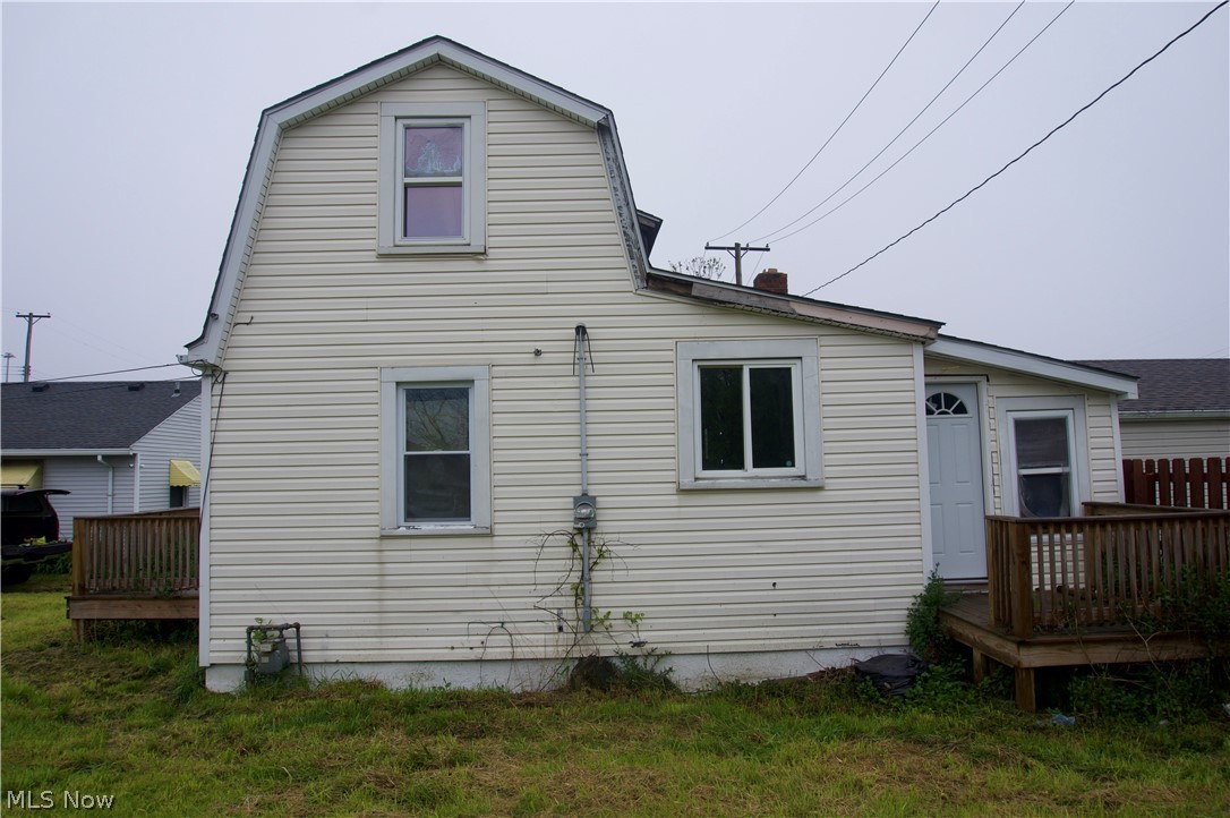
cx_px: 615
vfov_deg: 53.0
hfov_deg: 73.8
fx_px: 819
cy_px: 409
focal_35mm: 24
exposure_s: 1/100
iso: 100
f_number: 8
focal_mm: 16
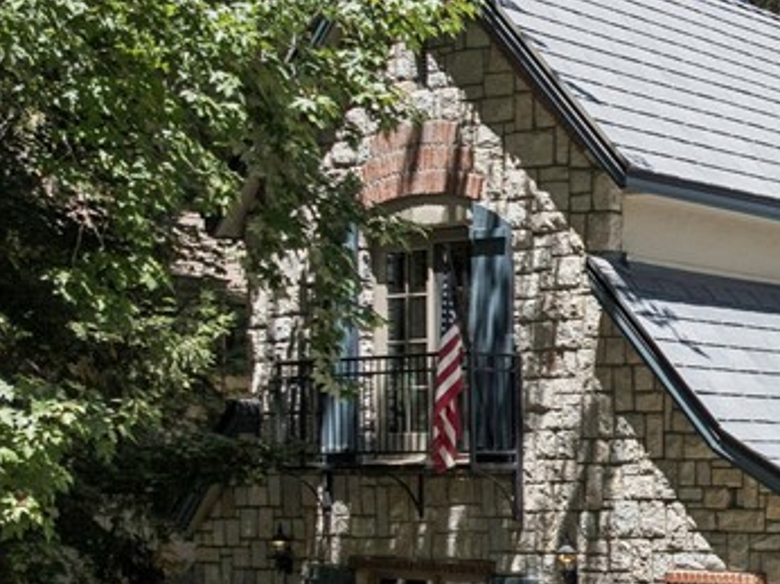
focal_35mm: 71
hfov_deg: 22.9
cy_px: 444
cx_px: 1127
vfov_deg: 20.5
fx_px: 1599
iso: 100
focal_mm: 12.3
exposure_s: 1/60
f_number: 2.8
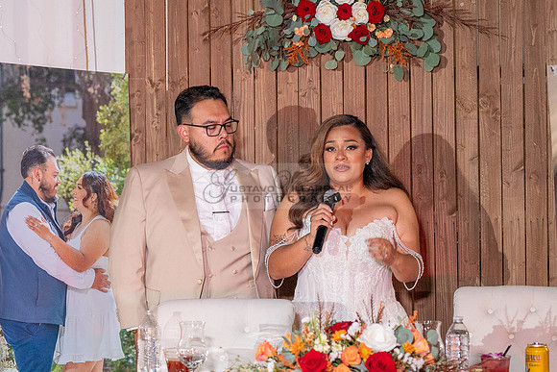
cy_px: 211
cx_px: 304
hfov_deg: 23.7
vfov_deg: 15.9
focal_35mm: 86
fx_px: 1329
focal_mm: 62
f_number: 4
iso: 3200
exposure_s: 1/160
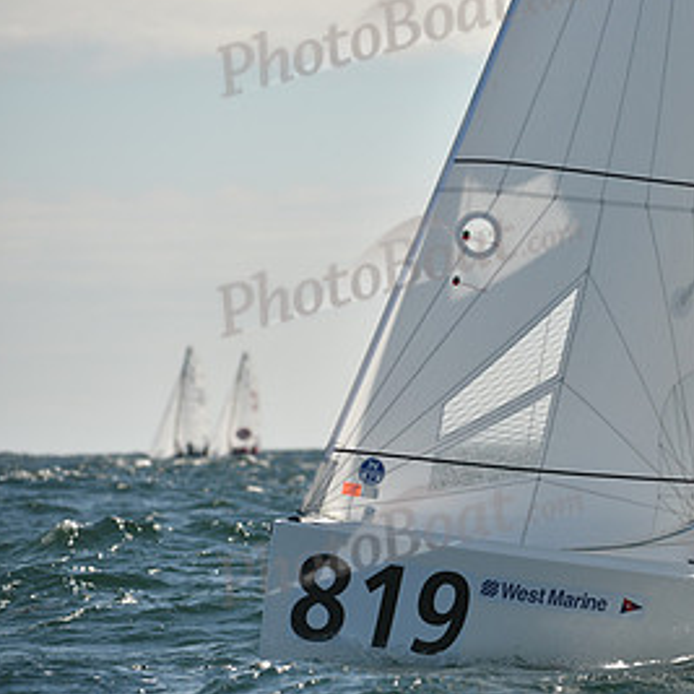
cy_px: 368
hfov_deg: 4.3
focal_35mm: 407
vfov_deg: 4.3
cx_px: 720
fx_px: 9232
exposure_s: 1/2500
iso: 250
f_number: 5
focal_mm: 220
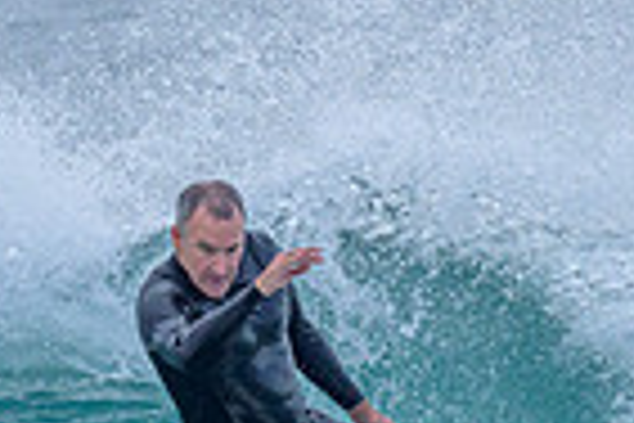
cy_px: 489
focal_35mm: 4134
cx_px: 321
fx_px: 72799
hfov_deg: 0.5
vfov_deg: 0.3
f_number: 6.3
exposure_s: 1/2000
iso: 900
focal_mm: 800
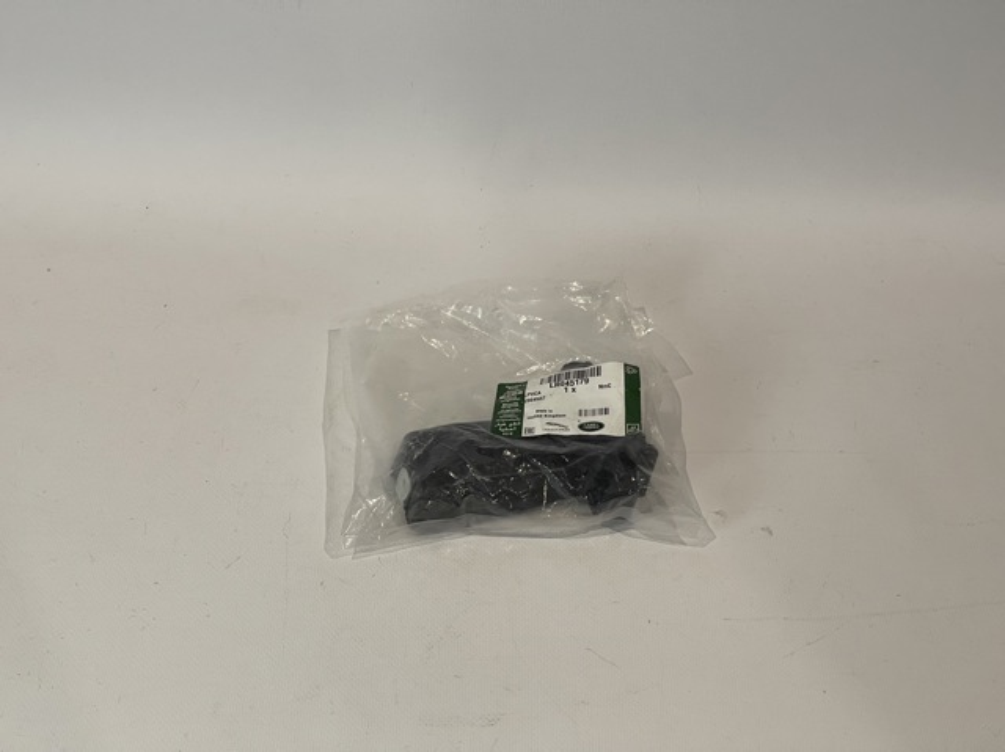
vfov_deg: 22.9
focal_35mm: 64
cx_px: 502
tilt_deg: -40.3
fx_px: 1857
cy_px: 376
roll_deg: -3.1
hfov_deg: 30.3
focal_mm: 7.5
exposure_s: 1/50
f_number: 2.2
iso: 160
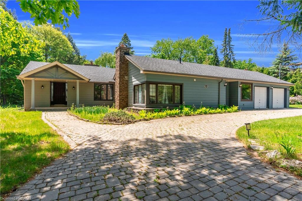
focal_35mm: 19
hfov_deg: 86.9
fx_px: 159
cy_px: 100
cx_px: 151
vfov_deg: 64.6
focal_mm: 19
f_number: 8
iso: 800
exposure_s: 1/1600
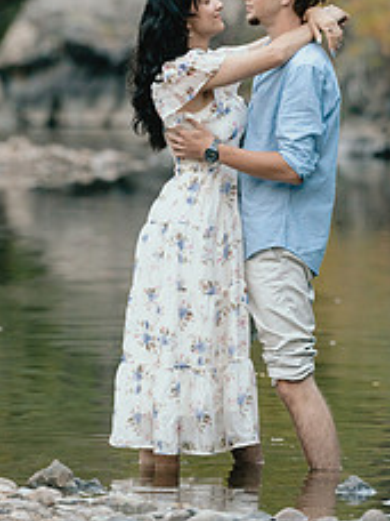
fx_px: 5708
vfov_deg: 5.2
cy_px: 142
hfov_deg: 3.9
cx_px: 194
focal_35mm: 380
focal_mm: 200
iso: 1000
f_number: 3.5
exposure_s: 1/200
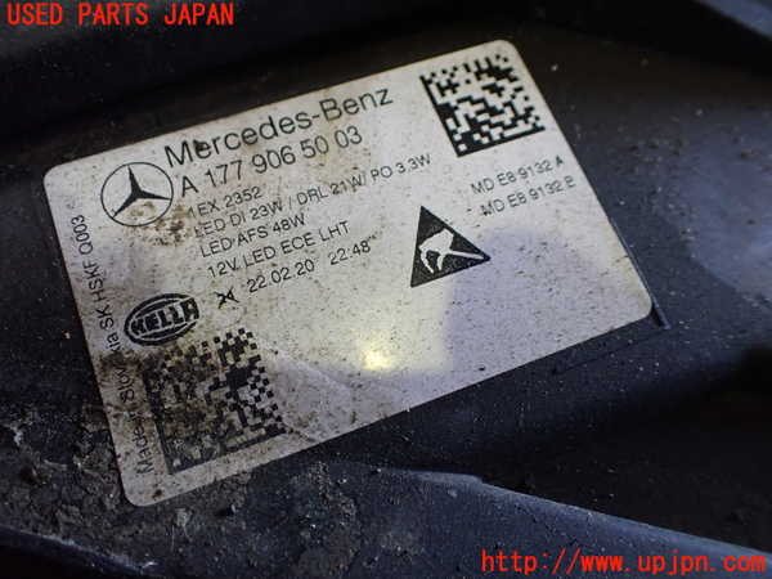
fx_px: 669
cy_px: 290
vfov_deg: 46.8
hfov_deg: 60.0
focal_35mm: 30
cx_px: 386
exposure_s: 1/125
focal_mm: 5.4
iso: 640
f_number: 2.3
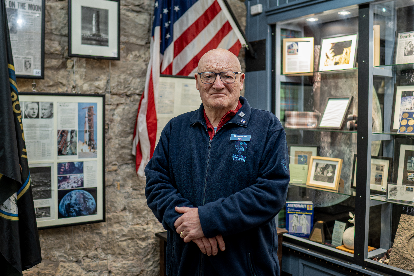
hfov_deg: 53.1
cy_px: 138
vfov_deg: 36.9
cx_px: 207
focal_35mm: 36
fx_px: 414
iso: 640
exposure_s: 1/125
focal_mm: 24
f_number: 1.8
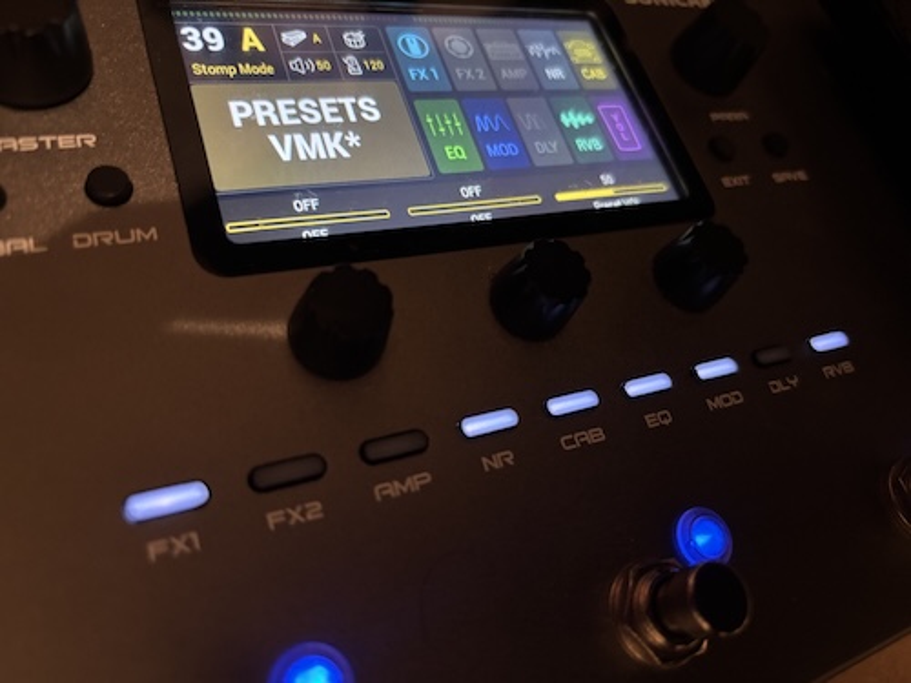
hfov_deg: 67.3
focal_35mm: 26
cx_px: 456
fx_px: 684
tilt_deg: -54.0
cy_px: 342
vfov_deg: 53.1
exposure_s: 1/30
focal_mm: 5.96
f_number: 1.6
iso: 800
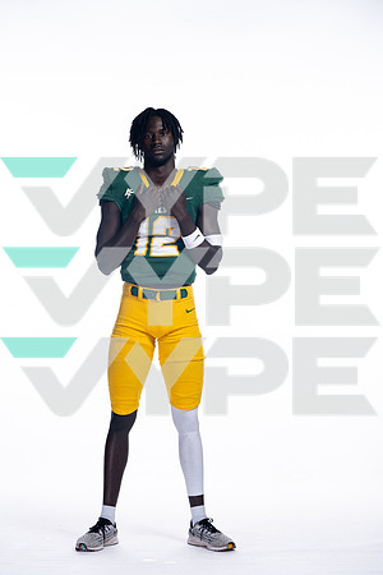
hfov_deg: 12.6
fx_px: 1739
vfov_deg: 18.8
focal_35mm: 109
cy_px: 288
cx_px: 192
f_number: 6.3
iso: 400
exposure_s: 1/250
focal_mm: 109
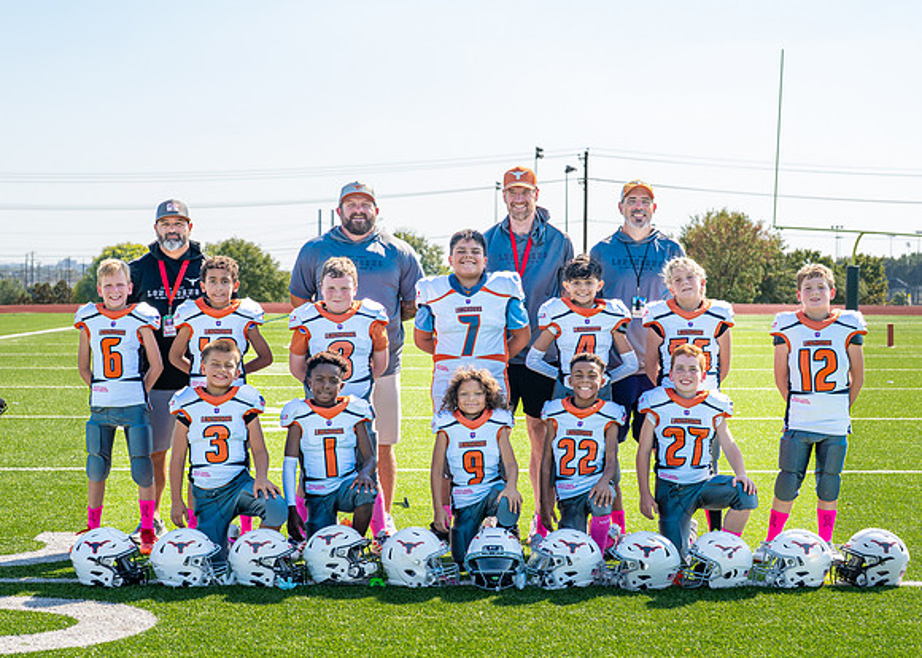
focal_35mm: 71
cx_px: 435
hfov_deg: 28.0
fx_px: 1851
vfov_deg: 20.2
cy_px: 341
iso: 100
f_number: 4
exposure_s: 1/500
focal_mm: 50
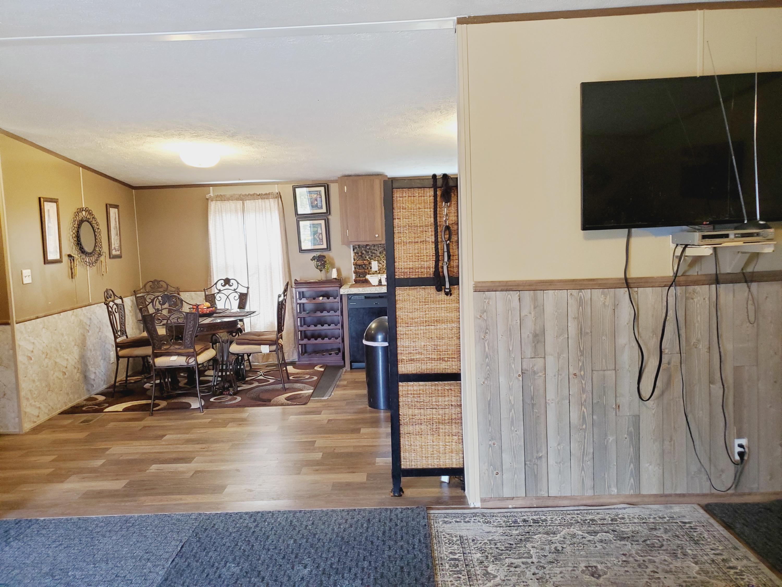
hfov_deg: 67.3
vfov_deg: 53.1
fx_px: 587
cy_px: 294
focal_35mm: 26
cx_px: 391
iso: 250
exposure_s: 1/59
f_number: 1.5
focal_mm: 4.3
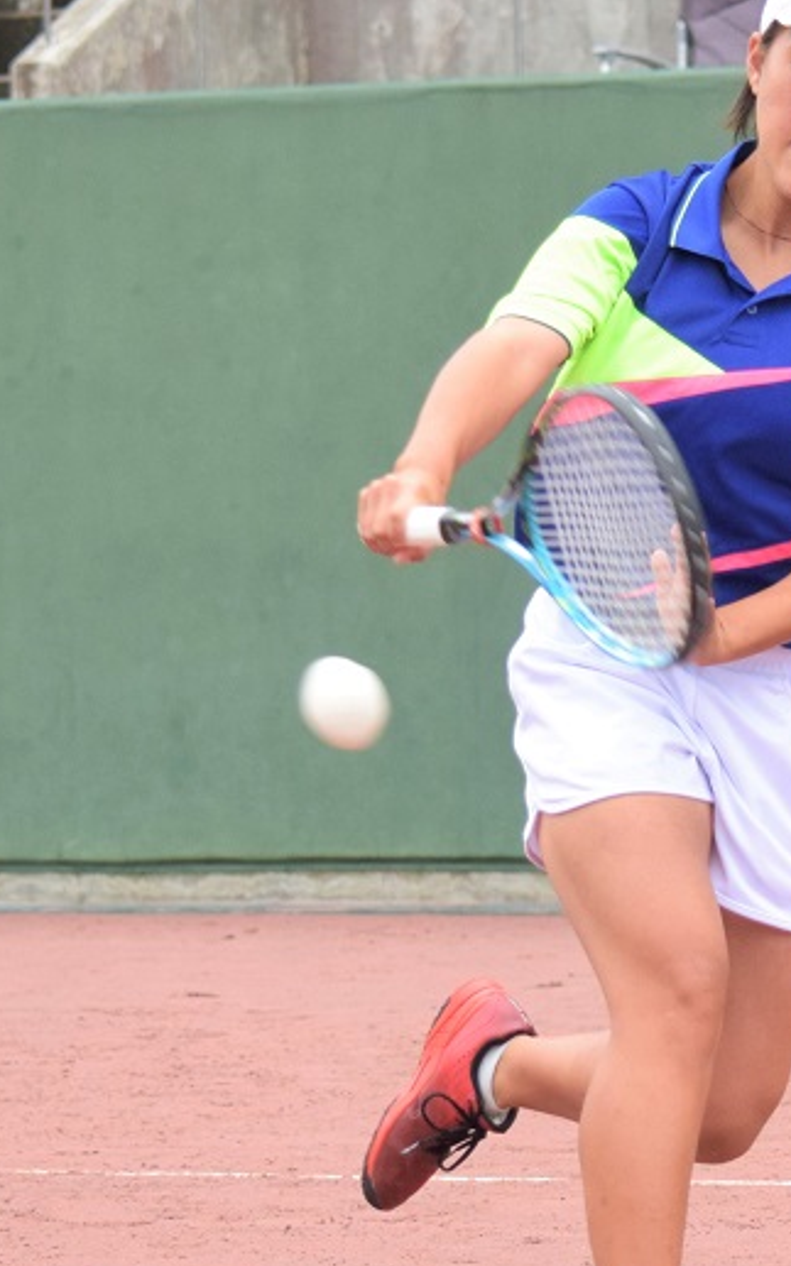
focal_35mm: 192
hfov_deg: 6.8
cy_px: 708
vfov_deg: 10.9
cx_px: 681
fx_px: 6624
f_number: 4.5
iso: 1250
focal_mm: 65
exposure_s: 1/1600
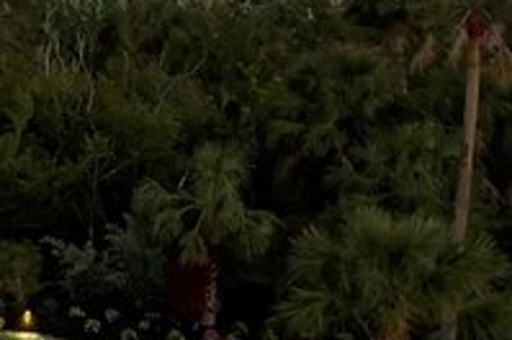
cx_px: -620
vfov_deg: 8.9
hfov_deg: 11.6
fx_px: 2172
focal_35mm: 153
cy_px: 180
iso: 100
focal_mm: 10.26
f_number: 2.8
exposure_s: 1/30
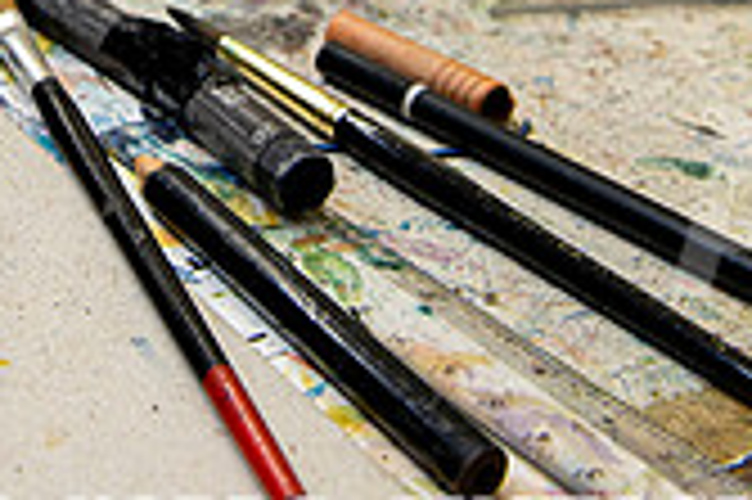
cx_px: 63
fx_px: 1774
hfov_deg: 23.3
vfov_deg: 14.8
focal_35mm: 85
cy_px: -277
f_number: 5.6
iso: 64
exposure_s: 1/6
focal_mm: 24
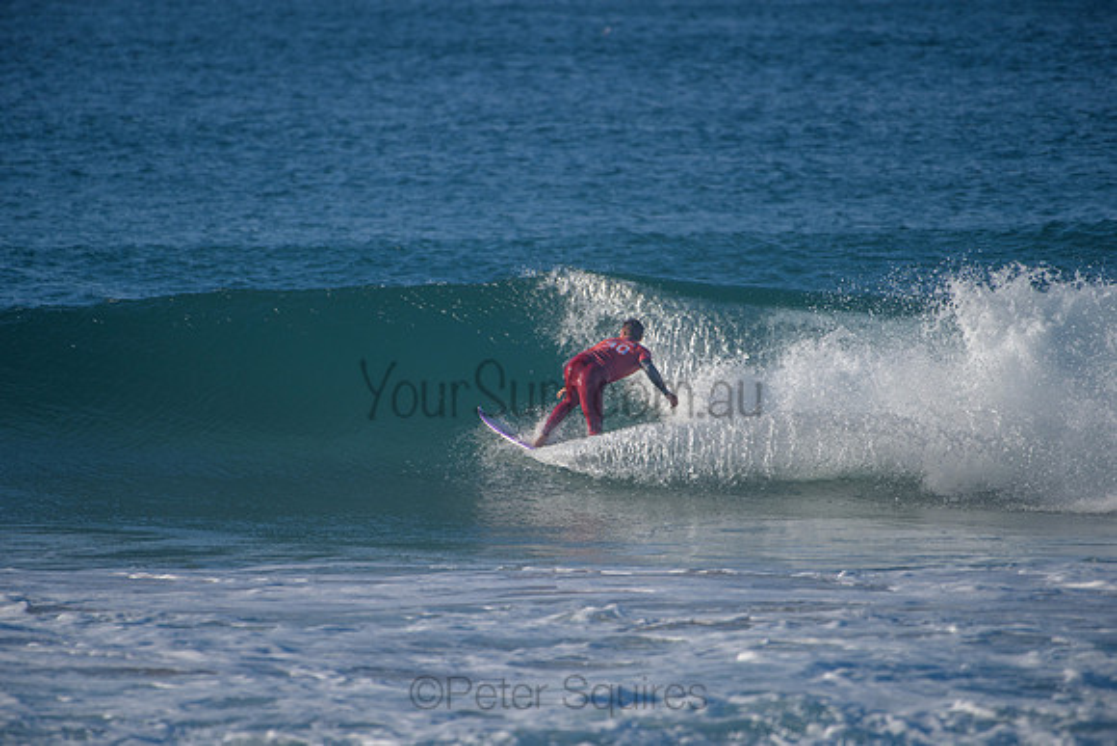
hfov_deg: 4.0
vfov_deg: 2.7
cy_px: 373
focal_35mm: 517
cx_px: 558
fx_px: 16055
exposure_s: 1/2000
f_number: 5.6
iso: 250
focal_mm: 500
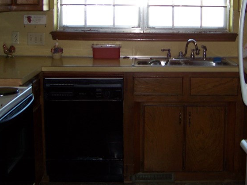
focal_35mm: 66
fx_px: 471
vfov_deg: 21.8
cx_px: 157
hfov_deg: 29.3
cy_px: 21
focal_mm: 5.85
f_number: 2.8
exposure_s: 1/30
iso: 68
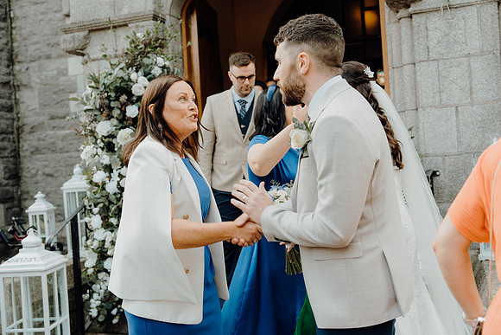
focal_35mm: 39
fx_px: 543
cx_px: 250
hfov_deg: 49.5
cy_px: 168
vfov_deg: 34.2
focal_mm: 39
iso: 125
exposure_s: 1/200
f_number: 3.5
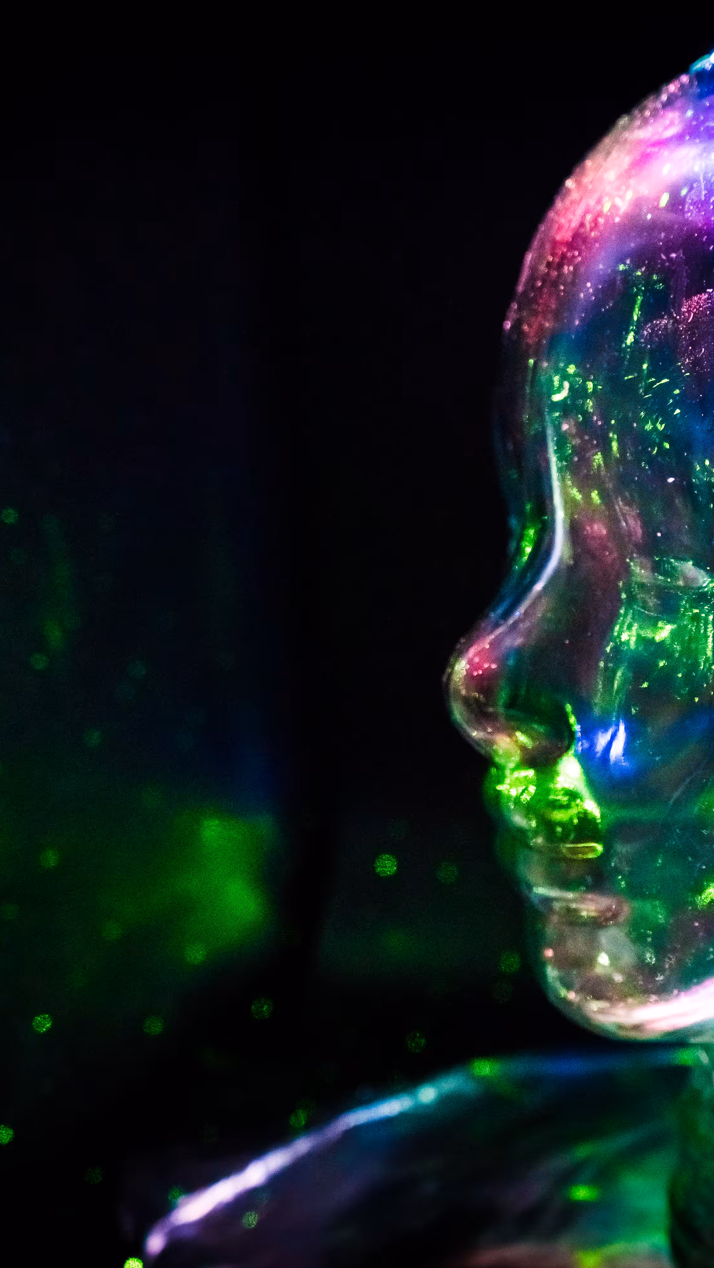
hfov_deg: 24.4
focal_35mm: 49
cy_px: 635
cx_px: 440
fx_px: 1649
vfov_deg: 42.1
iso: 4000
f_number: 4.5
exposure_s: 1/160
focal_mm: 31
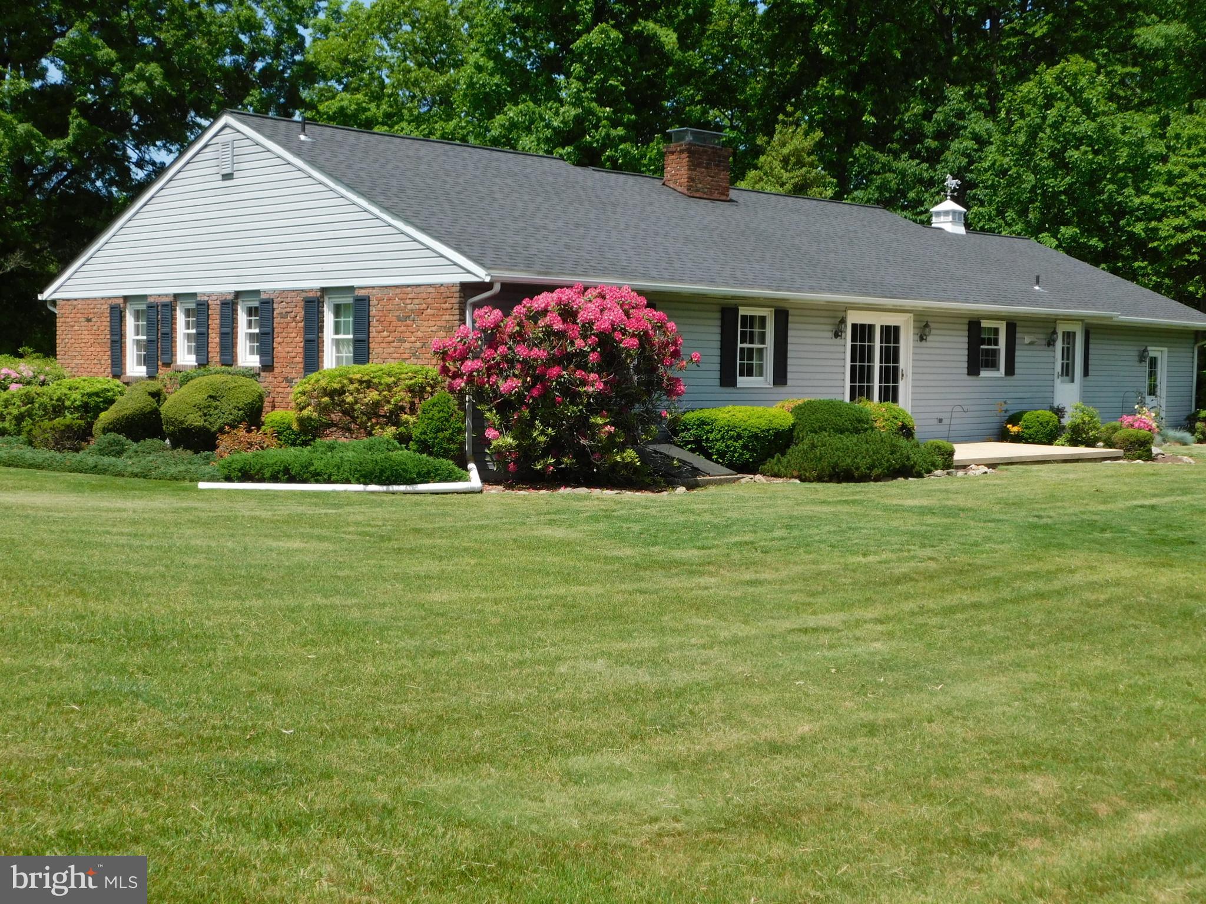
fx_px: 1568
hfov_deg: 42.1
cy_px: 452
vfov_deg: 32.2
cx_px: 603
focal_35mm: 45
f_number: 3.7
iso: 125
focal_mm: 8
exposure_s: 1/1000
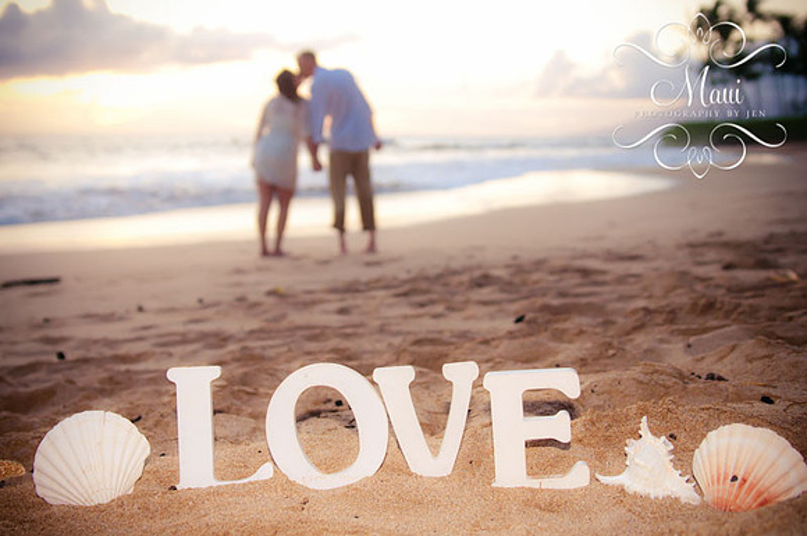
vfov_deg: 31.8
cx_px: 404
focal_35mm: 42
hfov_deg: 46.5
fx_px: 940
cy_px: 268
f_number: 2.8
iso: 800
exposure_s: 1/400
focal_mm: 28
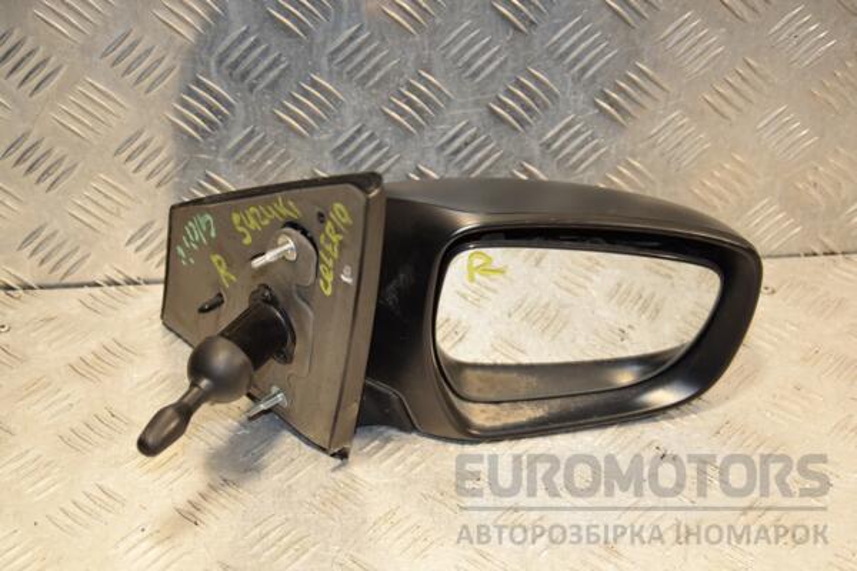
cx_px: 428
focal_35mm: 75
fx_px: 1785
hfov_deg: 27.0
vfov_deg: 18.2
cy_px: 286
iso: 800
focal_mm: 50
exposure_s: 1/200
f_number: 5
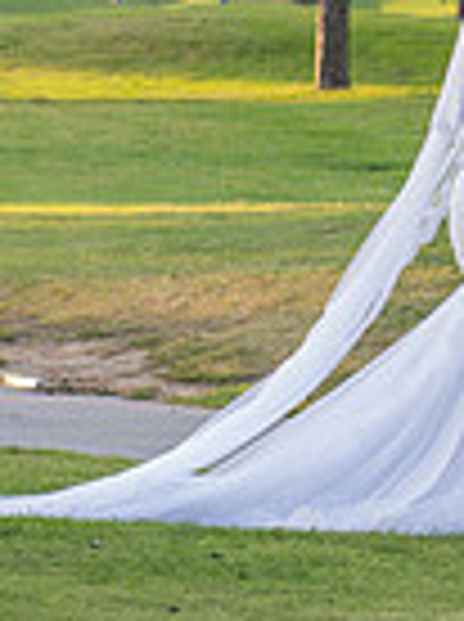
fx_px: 7153
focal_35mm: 399
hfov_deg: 3.7
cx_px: 869
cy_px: -151
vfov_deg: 5.0
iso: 200
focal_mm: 70
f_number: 4
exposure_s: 1/125
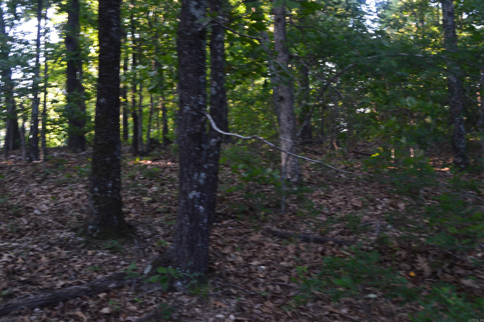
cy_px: 161
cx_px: 242
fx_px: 524
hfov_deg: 49.6
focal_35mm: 39
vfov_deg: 34.1
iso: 450
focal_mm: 26
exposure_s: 1/15
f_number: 6.3
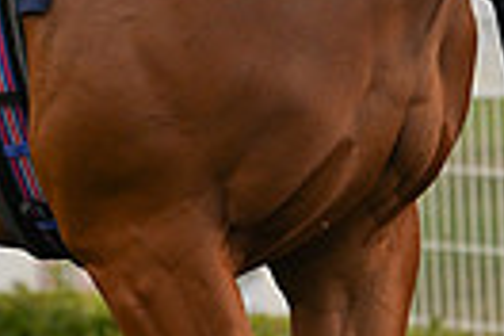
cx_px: 4
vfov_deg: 1.7
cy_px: -388
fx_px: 11381
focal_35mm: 813
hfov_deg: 2.5
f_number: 4
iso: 1600
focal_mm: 185
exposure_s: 1/640
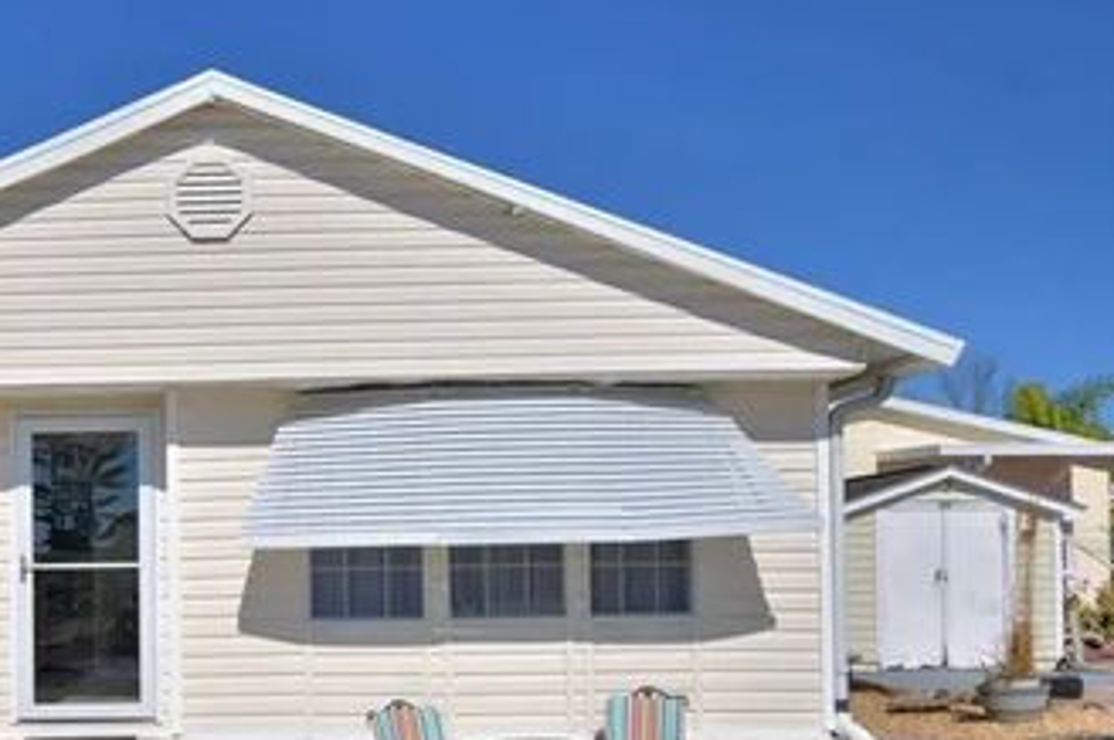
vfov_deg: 31.8
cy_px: 580
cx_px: 160
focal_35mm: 41
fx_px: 1267
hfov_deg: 44.2
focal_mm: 14
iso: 100
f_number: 5
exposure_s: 1/2000
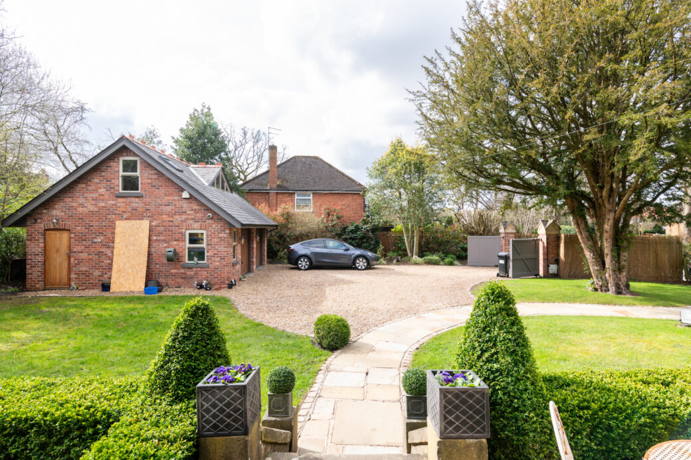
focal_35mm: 18
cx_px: 346
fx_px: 345
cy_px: 230
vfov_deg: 67.4
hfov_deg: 90.0
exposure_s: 1/100
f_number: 8
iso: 125
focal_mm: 18
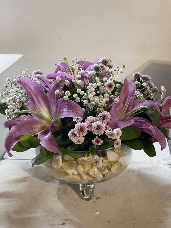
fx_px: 422
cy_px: 114
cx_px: 86
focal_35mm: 64
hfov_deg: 22.9
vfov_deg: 30.3
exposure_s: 1/100
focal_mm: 7.5
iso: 200
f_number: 2.2
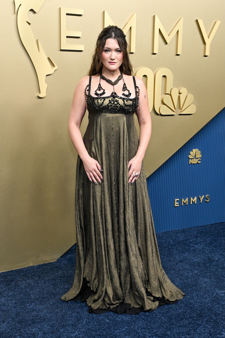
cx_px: 112
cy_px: 169
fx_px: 347
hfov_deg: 35.9
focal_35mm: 37
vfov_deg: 51.9
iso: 2000
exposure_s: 1/160
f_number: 6.3
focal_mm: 37
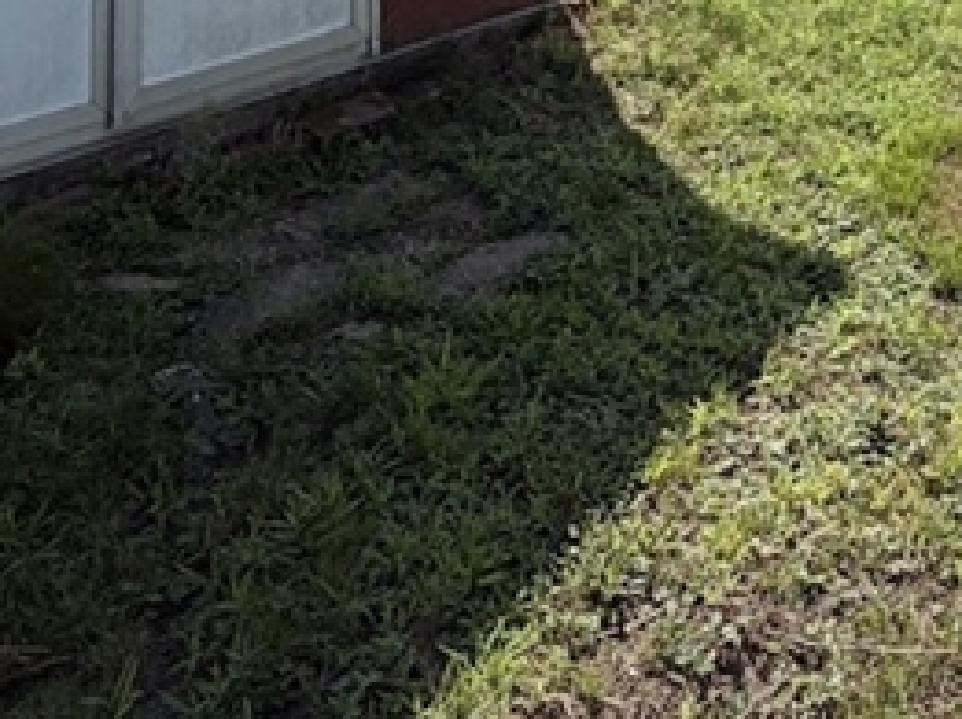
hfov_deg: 33.1
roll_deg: +0.7
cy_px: -424
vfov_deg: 21.3
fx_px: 1526
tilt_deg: +1.1
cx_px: 874
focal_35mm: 55
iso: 20
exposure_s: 1/1431
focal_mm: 2.22
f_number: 2.2
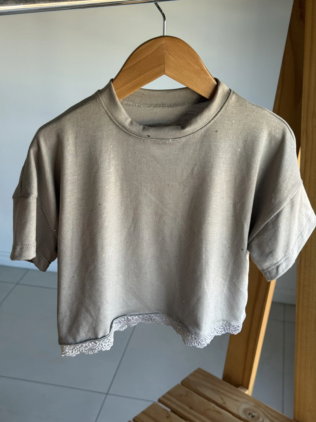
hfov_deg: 30.3
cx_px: 158
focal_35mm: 48
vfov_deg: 39.7
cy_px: 211
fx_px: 584
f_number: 1.78
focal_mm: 6.76
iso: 64
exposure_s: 1/164
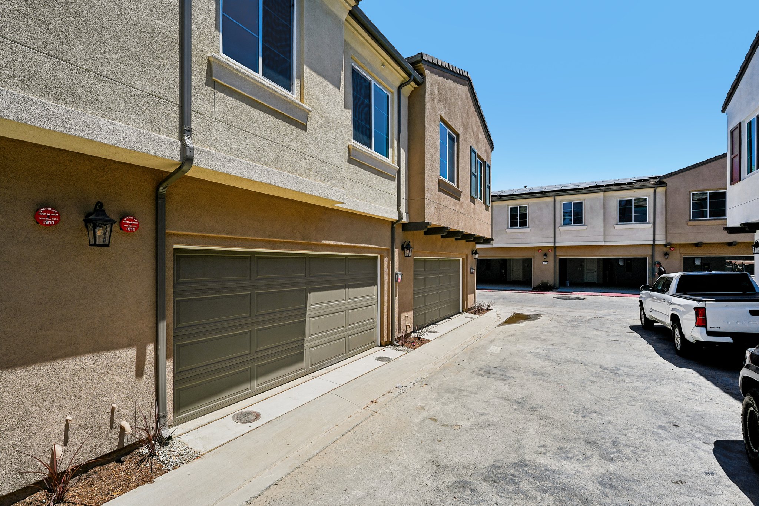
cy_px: 253
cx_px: 380
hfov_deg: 96.4
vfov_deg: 73.4
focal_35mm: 16
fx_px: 339
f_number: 8
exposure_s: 1/1000
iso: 125
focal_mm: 16.1
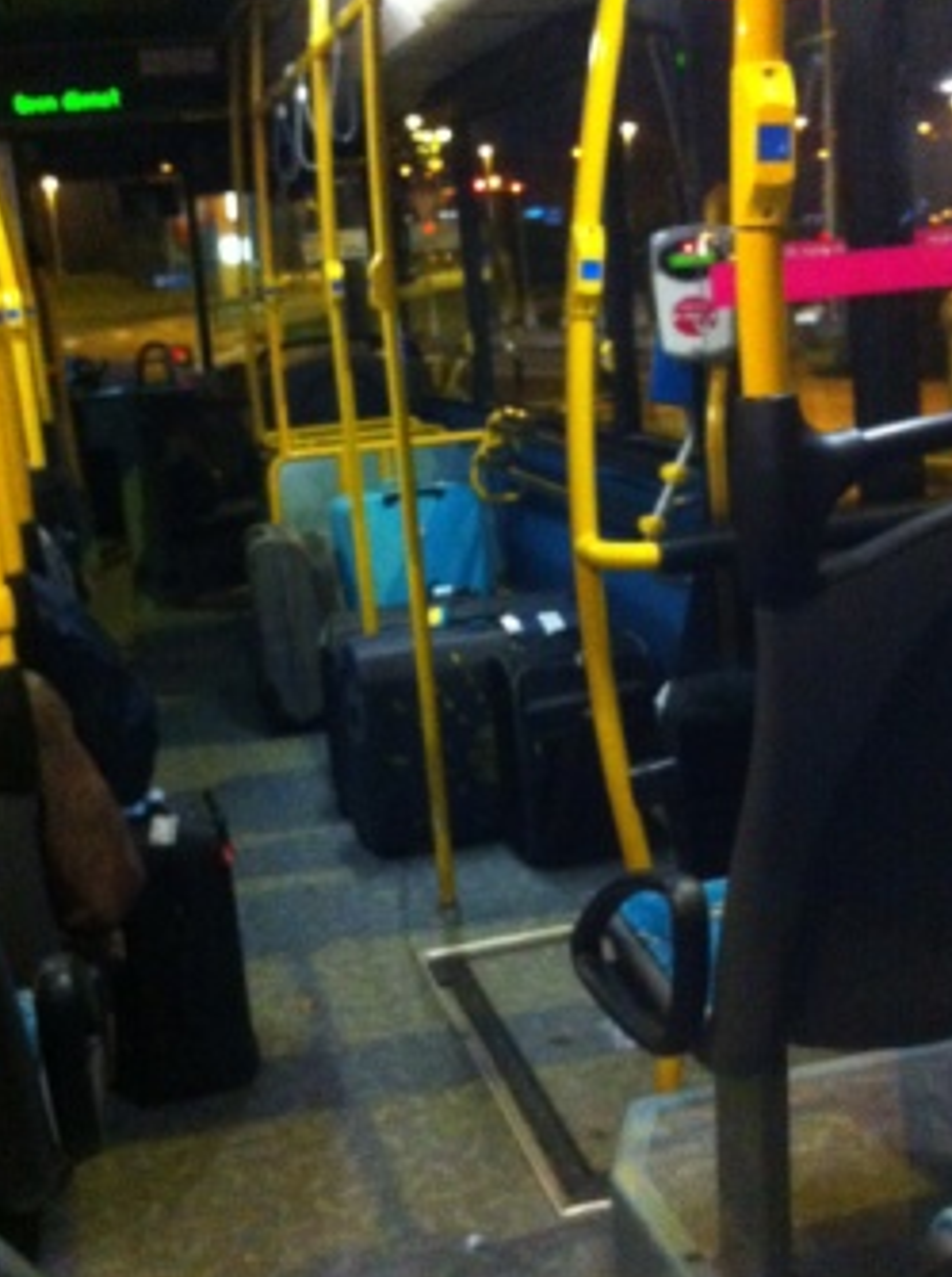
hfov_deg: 30.8
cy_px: 585
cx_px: 499
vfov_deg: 40.5
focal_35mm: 47
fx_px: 1730
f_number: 2.8
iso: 1000
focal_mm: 3.85
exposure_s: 1/15
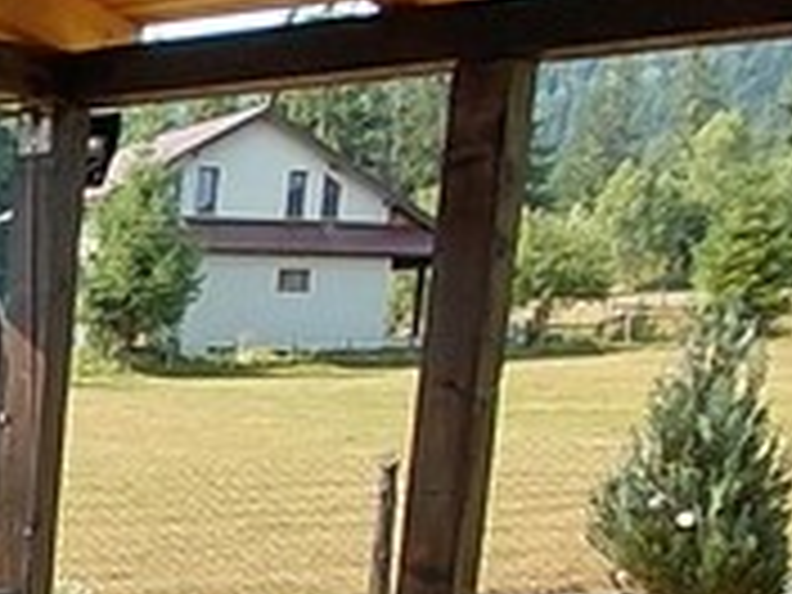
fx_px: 2128
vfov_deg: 15.1
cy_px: 778
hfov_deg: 17.5
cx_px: -590
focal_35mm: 93
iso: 40
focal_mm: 1.64
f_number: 2.2
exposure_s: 1/661
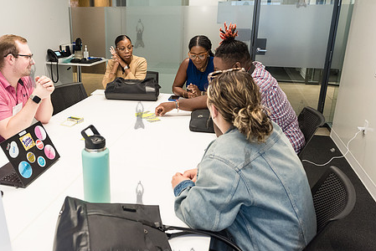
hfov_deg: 59.4
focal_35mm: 31
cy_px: 114
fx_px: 324
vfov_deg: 42.3
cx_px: 139
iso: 2500
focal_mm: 24
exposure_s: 1/250
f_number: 4.5
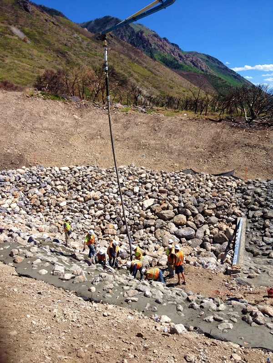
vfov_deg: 52.6
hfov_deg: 40.7
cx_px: 136
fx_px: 368
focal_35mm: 35
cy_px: 182
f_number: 2.4
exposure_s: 1/1842
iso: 50
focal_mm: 4.28
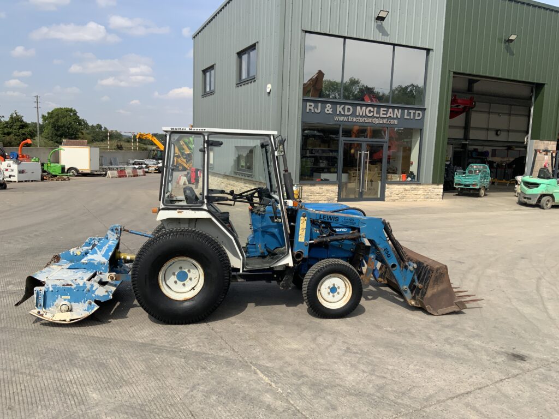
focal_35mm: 29
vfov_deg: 48.2
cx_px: 280
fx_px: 468
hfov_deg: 61.7
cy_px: 210
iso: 16
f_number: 1.8
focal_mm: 3
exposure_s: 1/1848
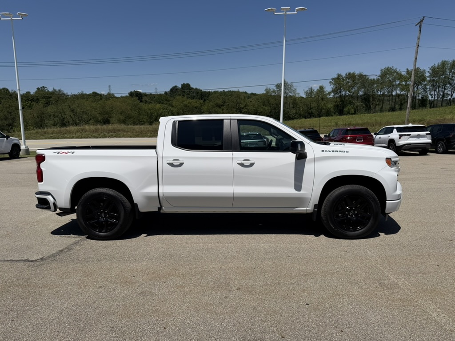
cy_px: 170
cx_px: 228
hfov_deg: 71.6
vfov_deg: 56.8
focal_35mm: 24
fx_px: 315
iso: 80
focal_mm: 6.76
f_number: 1.78
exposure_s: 1/10309
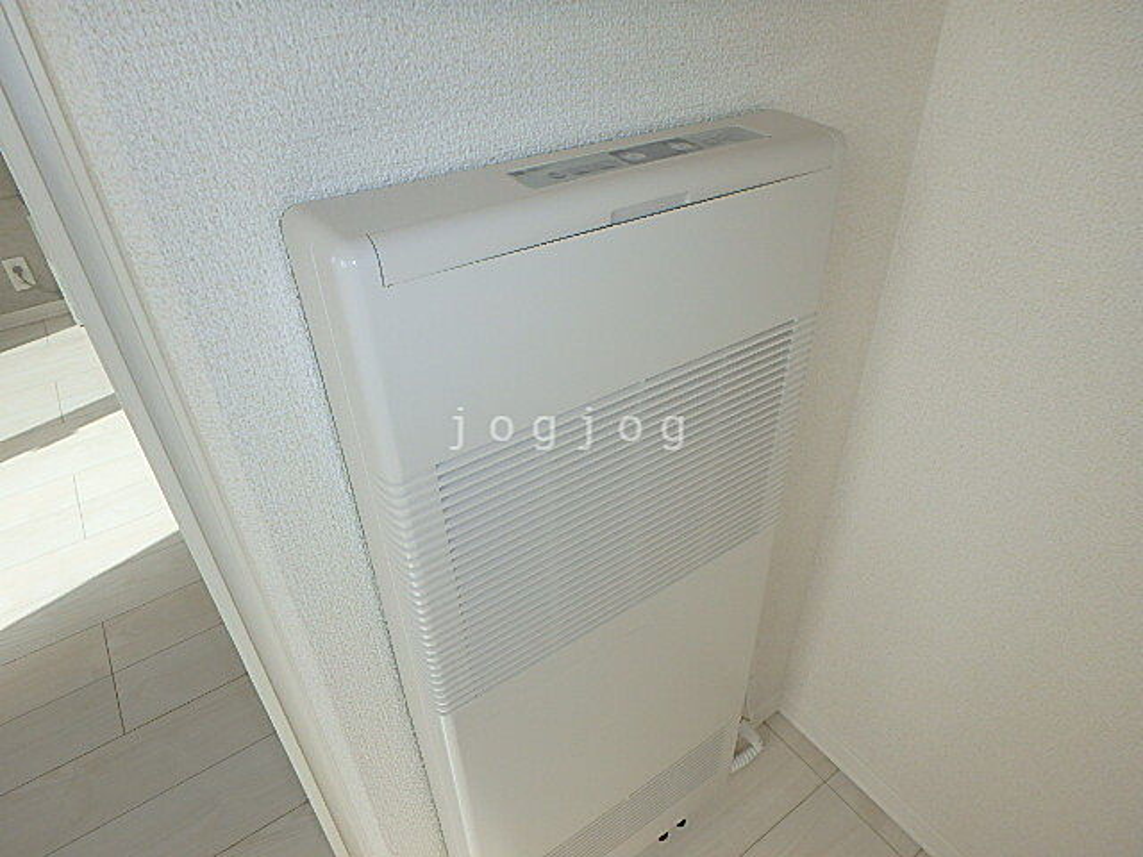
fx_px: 693
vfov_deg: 63.4
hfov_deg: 79.0
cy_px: 428
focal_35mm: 21
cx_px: 572
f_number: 3.5
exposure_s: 1/400
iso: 125
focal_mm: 3.7
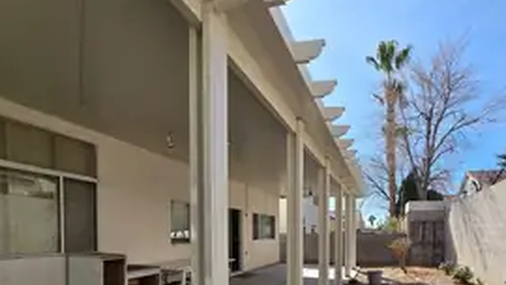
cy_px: 240
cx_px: 309
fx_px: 282
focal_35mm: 21
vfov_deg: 49.5
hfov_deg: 82.6
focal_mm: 2.2
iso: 50
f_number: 2.2
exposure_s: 1/2000
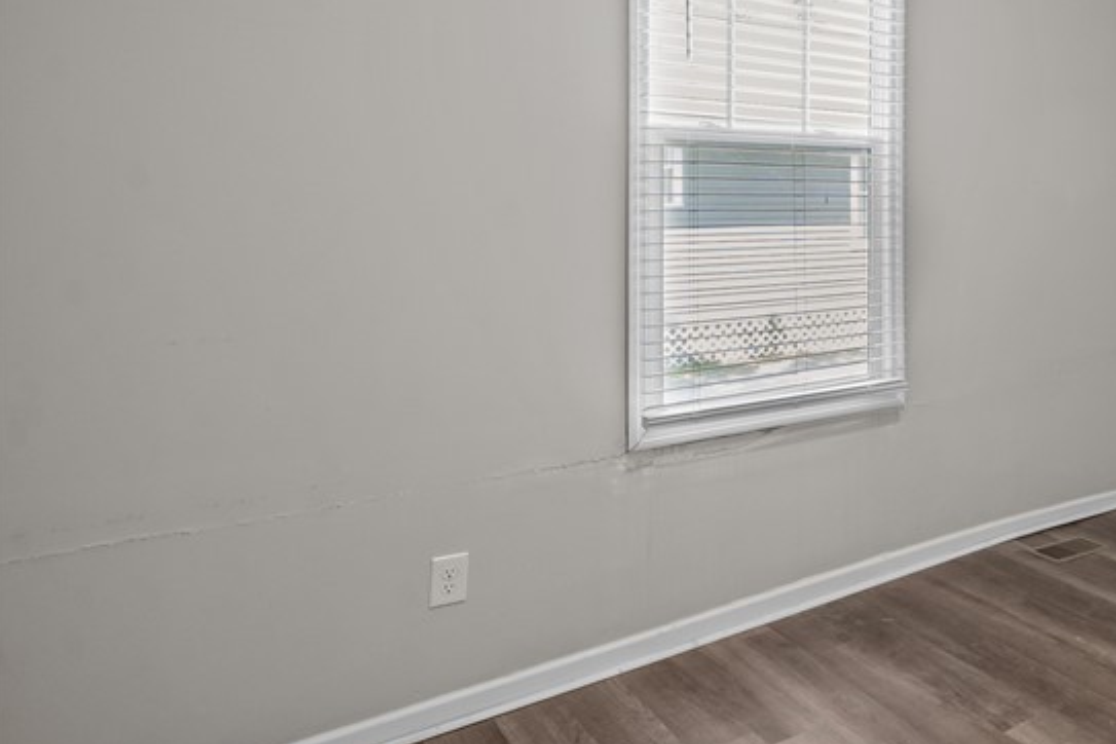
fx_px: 930
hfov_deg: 50.5
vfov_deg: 42.5
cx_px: 1108
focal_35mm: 30
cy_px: 201
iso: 10000
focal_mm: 15
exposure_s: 1/30
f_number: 8
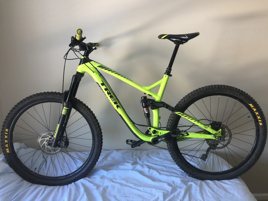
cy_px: 100
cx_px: 134
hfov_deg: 61.7
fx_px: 225
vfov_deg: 48.2
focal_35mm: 29
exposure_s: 1/15
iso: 40
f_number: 2.2
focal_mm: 4.15
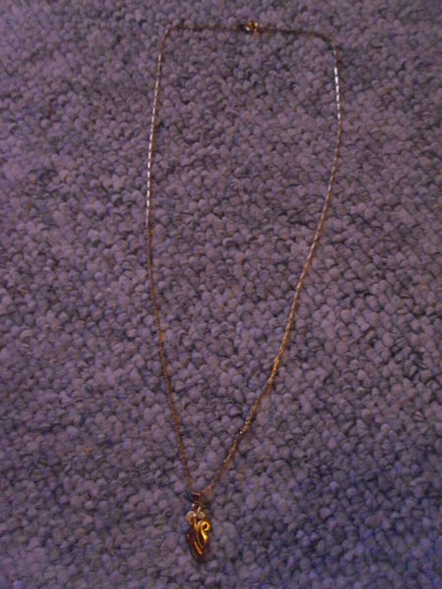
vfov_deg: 52.6
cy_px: 294
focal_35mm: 35
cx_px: 221
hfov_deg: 40.7
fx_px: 596
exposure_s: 1/8
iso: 800
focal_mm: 6.3
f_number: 3.5
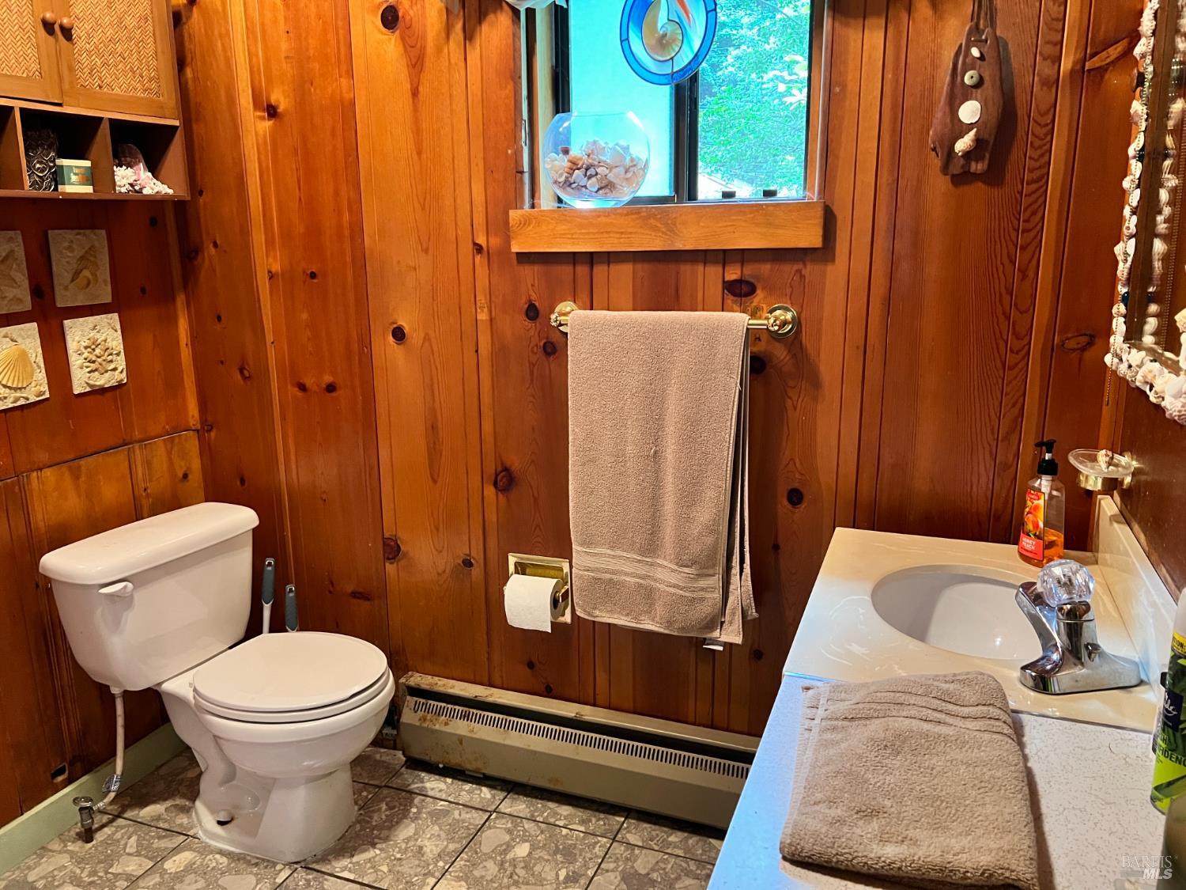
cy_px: 445
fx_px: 891
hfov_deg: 67.3
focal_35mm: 26
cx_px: 593
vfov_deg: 53.1
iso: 400
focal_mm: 5.7
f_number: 1.5
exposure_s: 1/40
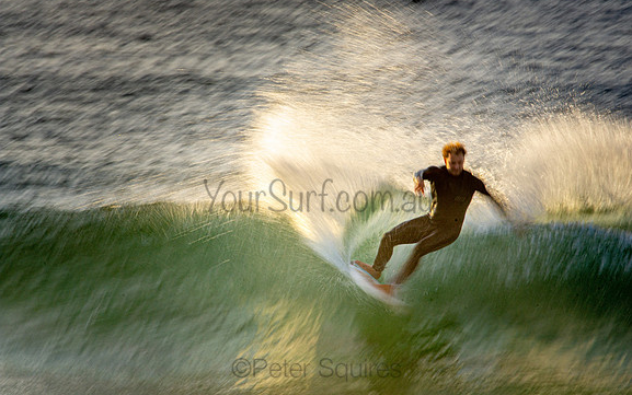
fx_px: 13232
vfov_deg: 1.7
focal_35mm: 768
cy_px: 187
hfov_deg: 2.7
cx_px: 317
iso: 100
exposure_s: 1/20
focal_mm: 500
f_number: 25
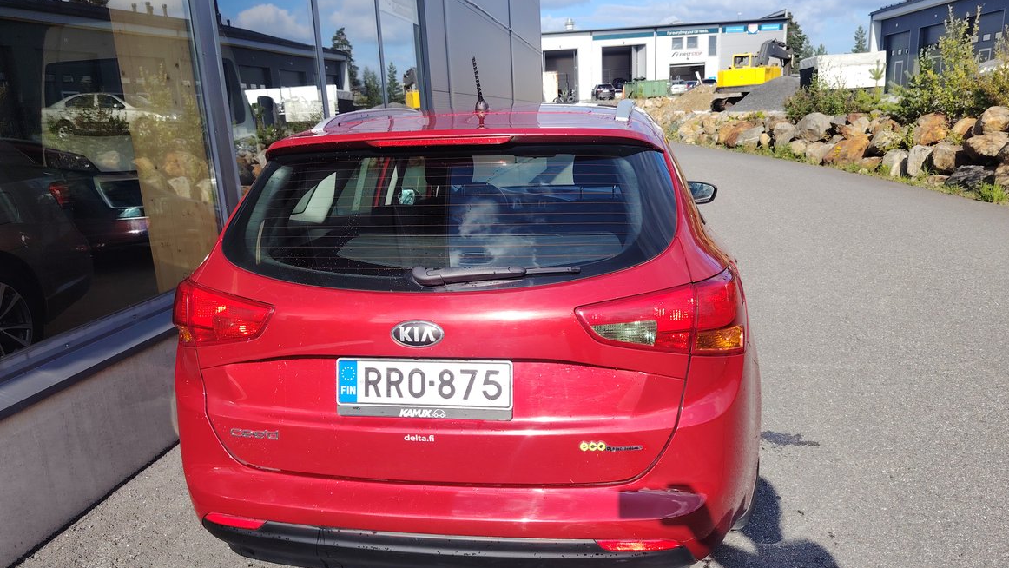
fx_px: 722
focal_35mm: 27
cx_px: 493
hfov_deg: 69.8
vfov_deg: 42.8
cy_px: 317
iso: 100
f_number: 1.75
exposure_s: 1/649
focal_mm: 5.25
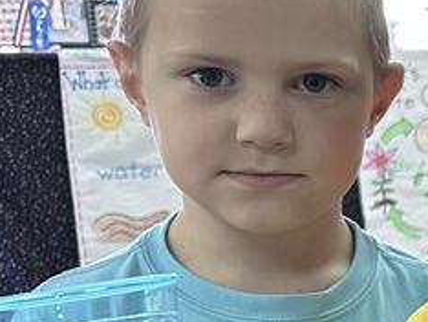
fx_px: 1300
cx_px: 872
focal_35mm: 105
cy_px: 315
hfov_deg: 15.0
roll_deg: -0.9
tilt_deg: -12.5
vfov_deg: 13.9
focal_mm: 6.86
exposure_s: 1/60
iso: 400
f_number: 1.78
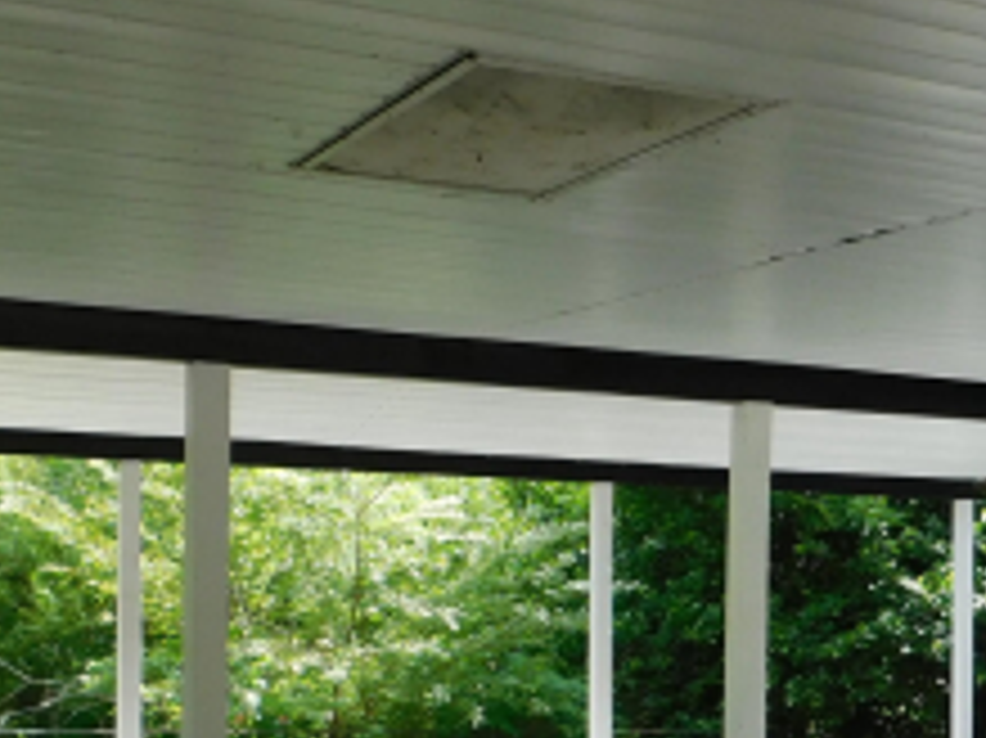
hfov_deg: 26.8
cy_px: 684
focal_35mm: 70
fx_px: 1993
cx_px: 903
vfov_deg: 20.5
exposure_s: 1/400
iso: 125
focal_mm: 4
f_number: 3
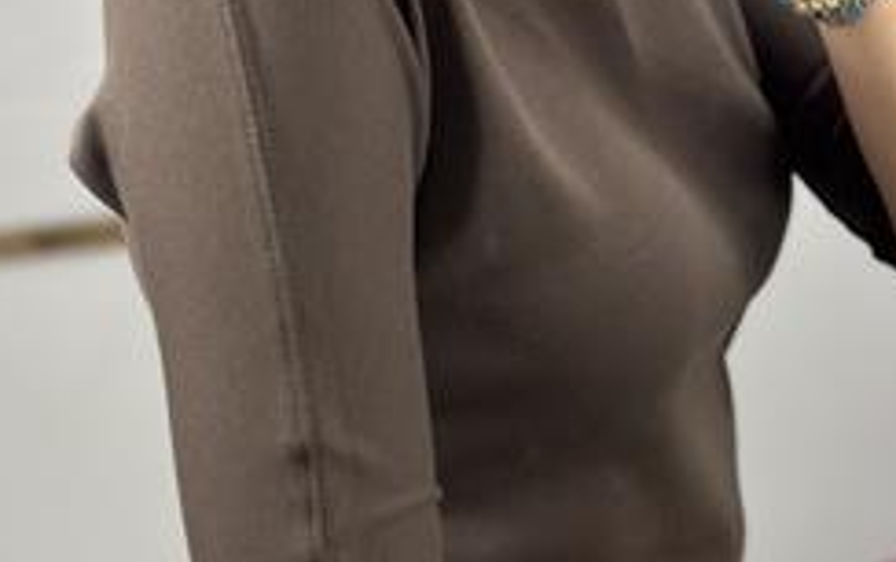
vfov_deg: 15.1
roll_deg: +4.8
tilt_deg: -38.2
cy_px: 443
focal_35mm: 86
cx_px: 492
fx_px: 2102
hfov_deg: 24.1
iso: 100
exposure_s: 1/100
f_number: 1.78
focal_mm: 6.86
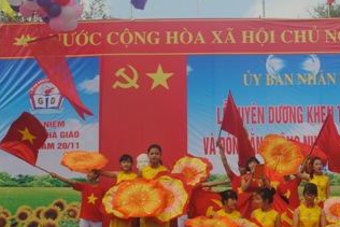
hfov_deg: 27.2
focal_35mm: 73
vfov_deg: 18.6
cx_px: 266
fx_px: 690
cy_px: 154
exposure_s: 1/250
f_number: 8
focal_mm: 24
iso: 100
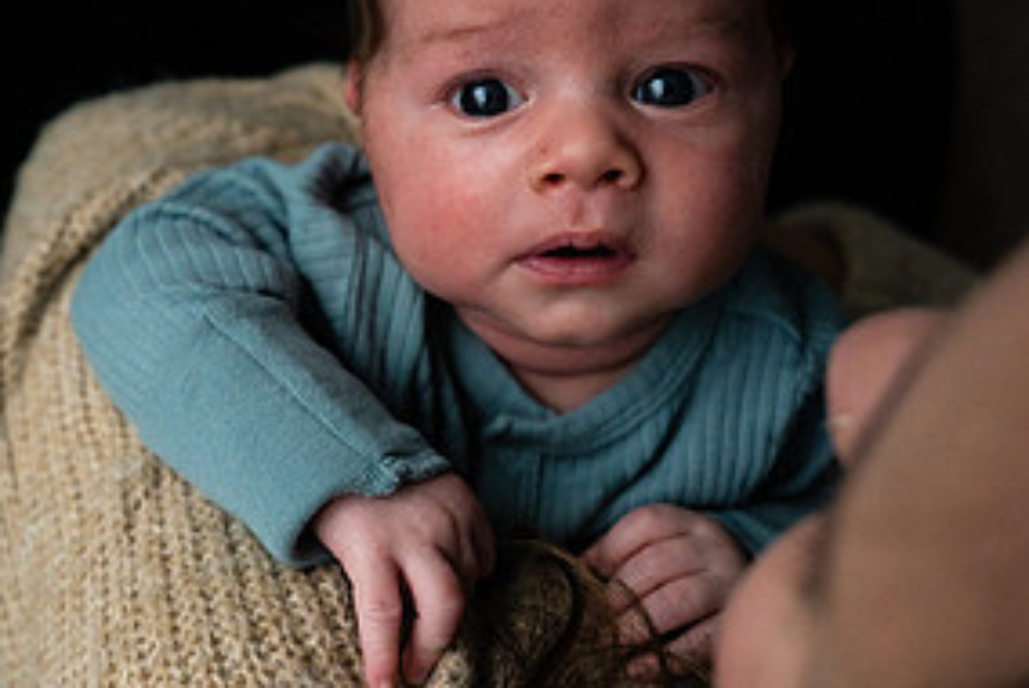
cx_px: 141
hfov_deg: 36.8
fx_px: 1459
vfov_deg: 26.5
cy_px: 346
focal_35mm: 51
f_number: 2.8
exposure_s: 1/250
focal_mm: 25
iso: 800
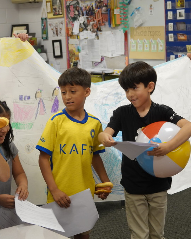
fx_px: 629
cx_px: 136
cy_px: 120
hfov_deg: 17.2
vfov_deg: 21.5
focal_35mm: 89
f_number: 3.5
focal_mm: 23.09
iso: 640
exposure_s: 1/80
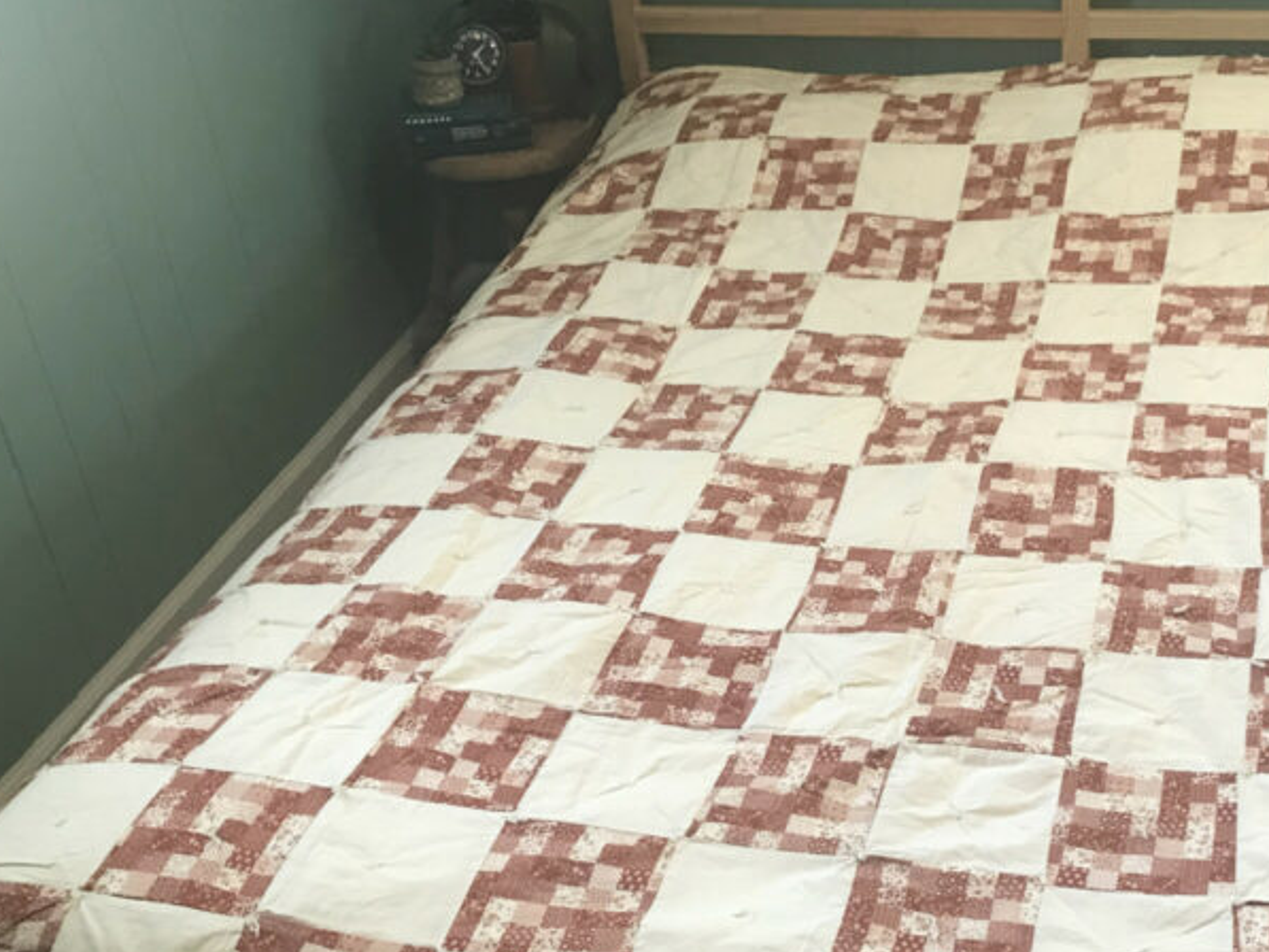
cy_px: 538
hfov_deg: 39.0
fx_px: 1760
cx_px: 889
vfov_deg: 30.2
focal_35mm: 48
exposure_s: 1/30
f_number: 1.8
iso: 32
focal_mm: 3.99
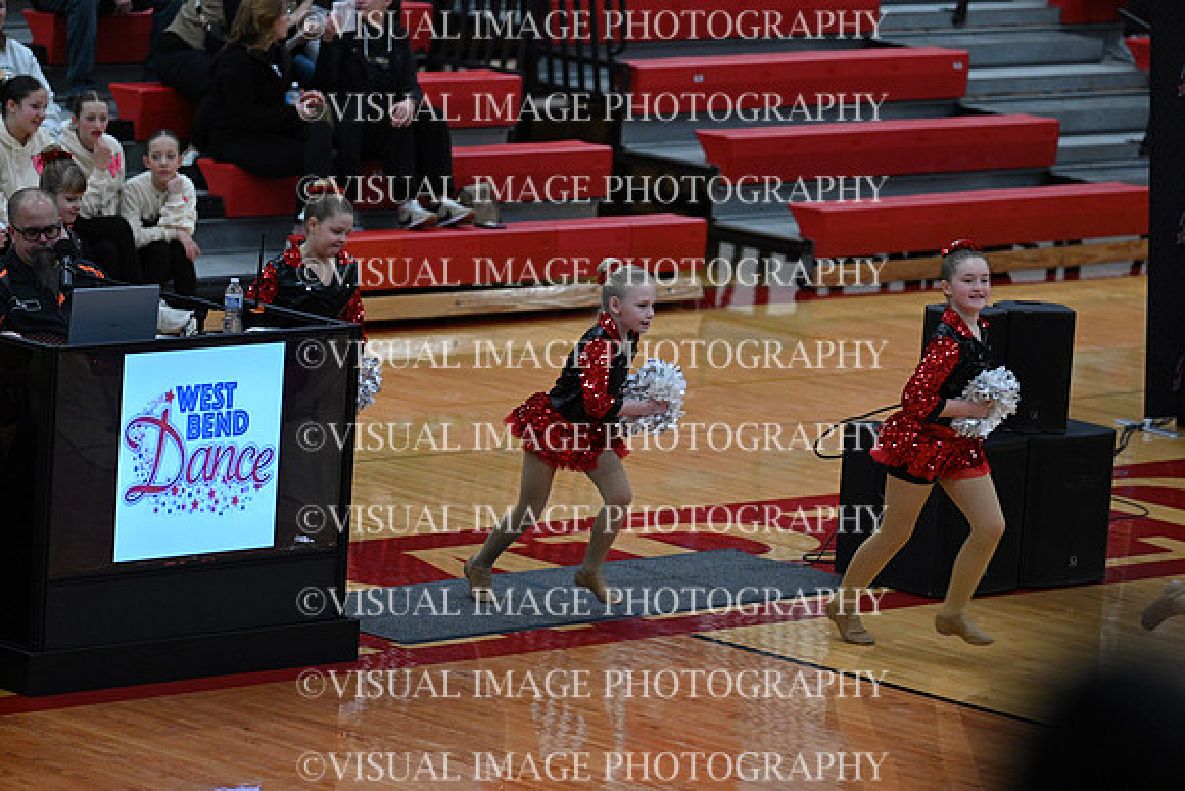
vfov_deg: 6.9
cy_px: 396
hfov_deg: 10.3
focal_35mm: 200
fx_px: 6585
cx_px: 592
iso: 4000
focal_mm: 200
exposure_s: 1/400
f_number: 4
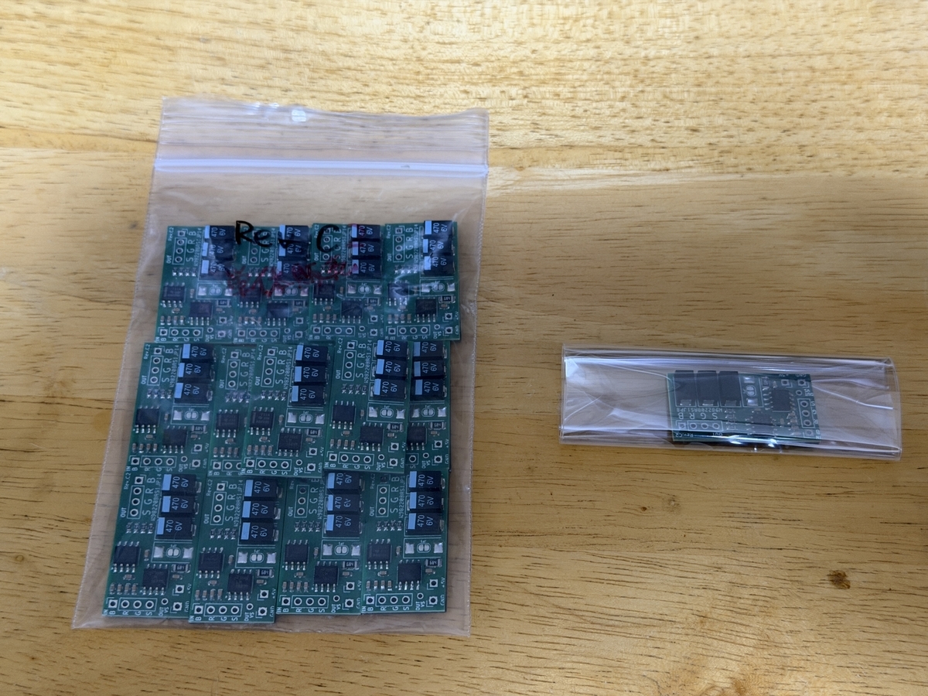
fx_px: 1287
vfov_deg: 30.3
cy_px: 348
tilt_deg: -60.8
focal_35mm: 48
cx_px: 464
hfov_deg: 39.7
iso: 500
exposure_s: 1/33
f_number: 1.78
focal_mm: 6.76
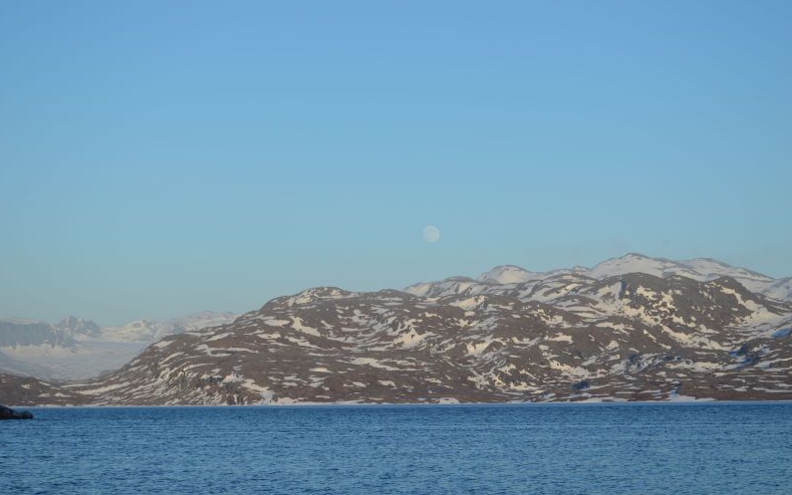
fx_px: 1824
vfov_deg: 15.5
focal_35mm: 85
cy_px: 241
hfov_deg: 24.5
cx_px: 395
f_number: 7.1
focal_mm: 55
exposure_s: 1/200
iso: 100
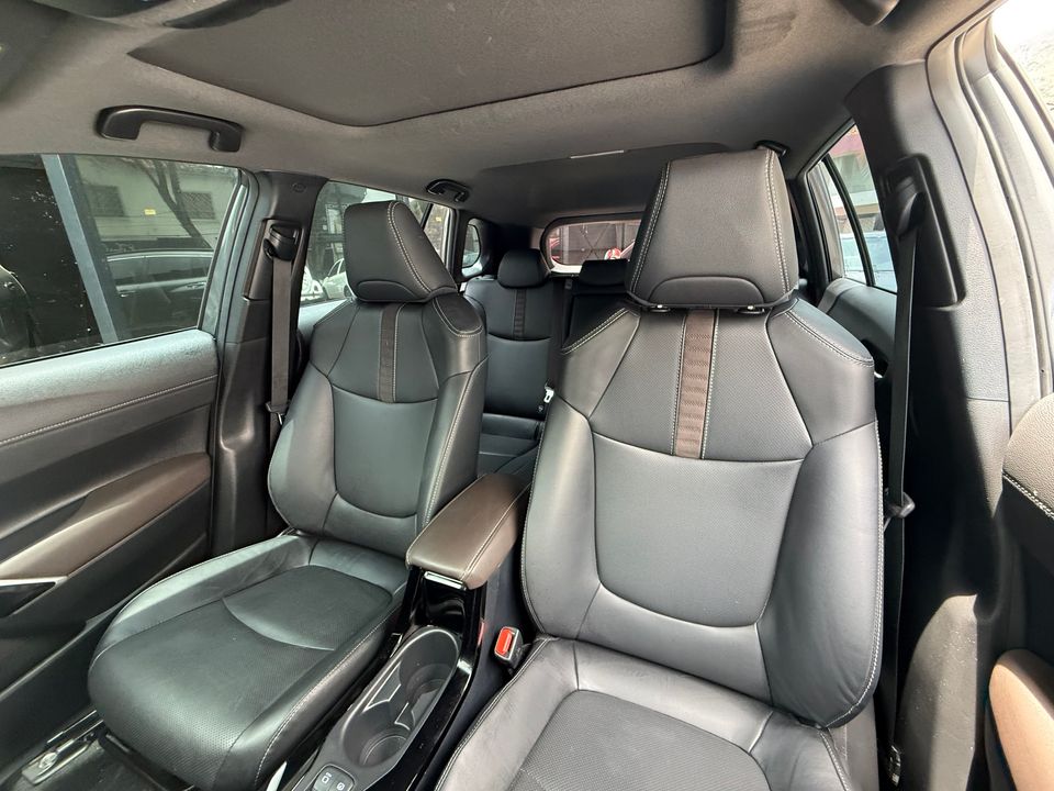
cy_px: 396
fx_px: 426
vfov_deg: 85.7
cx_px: 527
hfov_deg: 102.1
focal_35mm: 14
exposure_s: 1/81
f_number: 2.2
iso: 400
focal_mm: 2.22
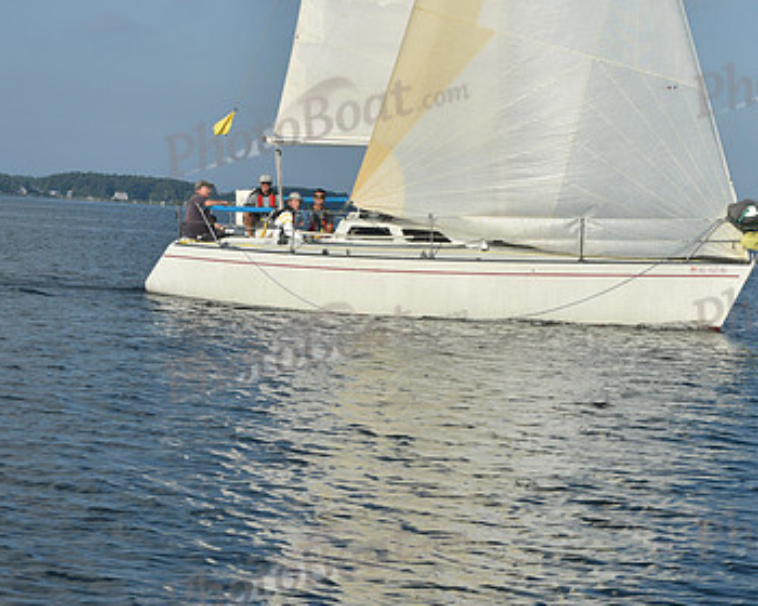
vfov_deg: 14.1
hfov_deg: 17.5
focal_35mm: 109
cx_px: 583
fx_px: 2445
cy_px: 205
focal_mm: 70
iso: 320
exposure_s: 1/800
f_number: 11
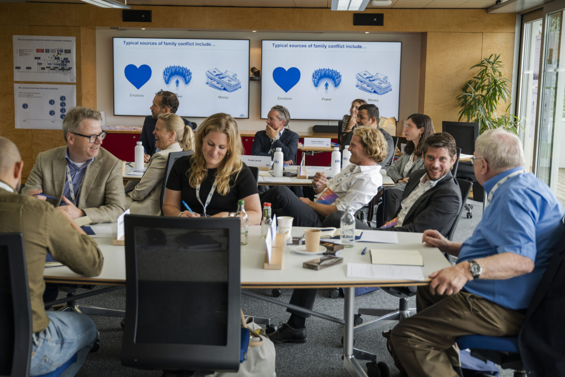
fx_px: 769
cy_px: 188
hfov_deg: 40.3
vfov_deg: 27.5
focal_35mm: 49
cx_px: 282
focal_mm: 49
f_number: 3.6
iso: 500
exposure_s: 1/160
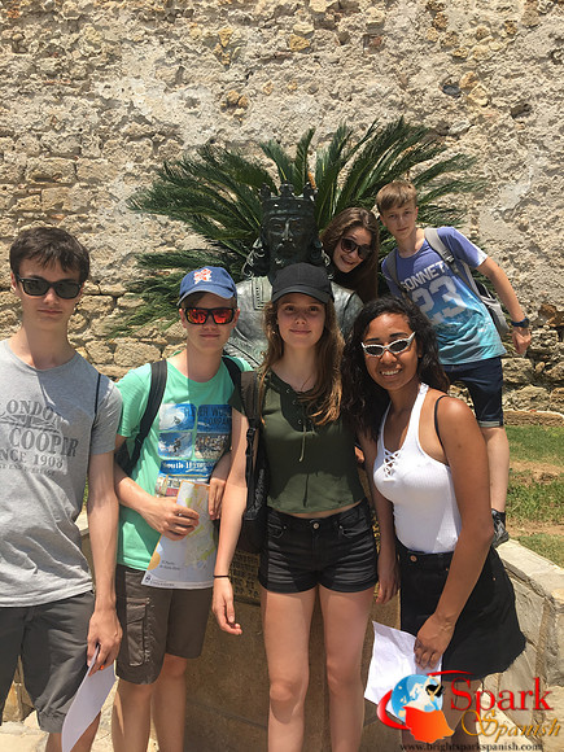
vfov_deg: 61.7
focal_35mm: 29
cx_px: 282
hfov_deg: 48.2
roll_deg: -1.8
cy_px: 376
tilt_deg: -3.4
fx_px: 630
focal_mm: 4.15
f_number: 2.2
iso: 25
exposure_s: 1/1202
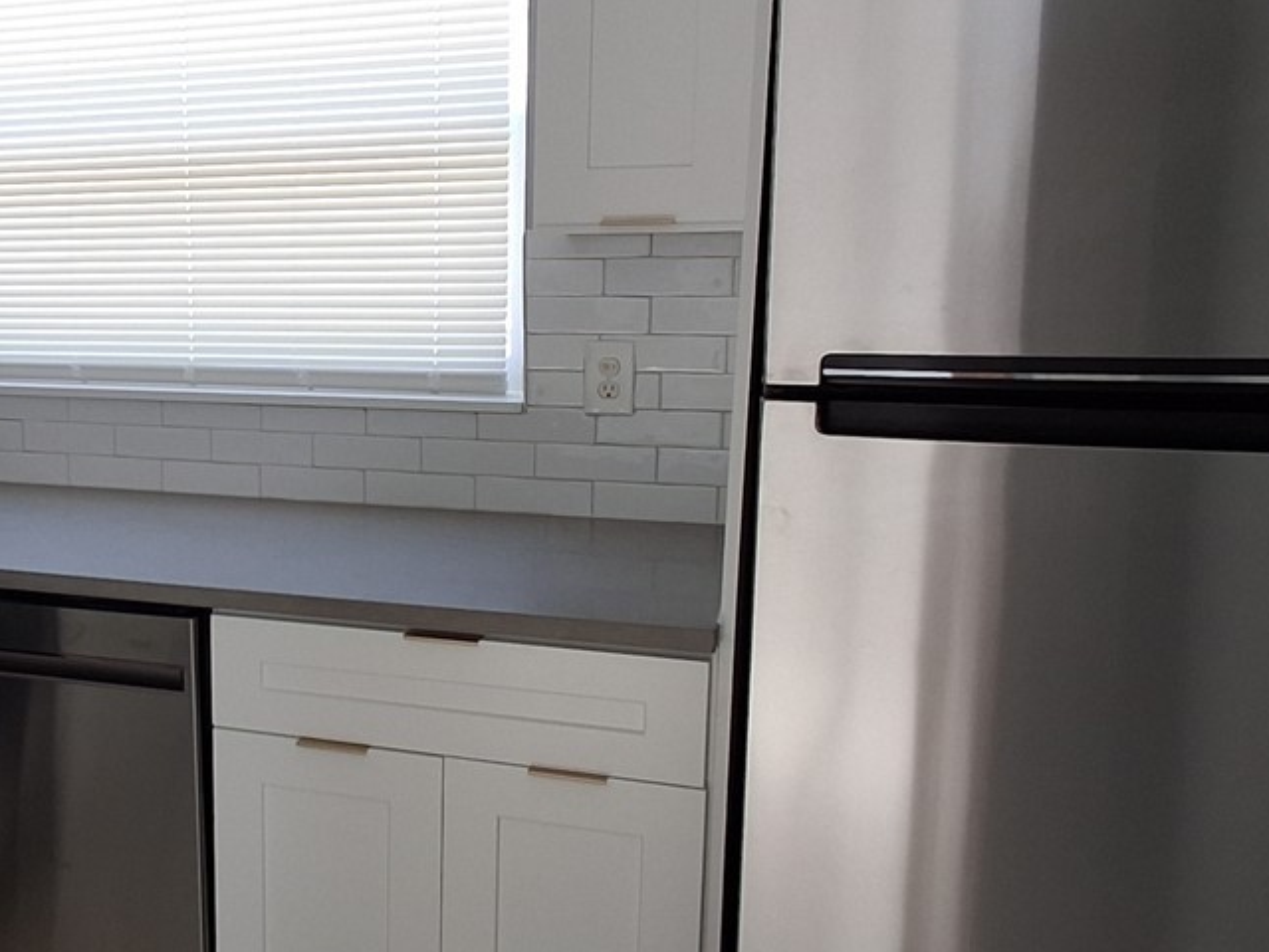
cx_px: 188
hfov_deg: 43.7
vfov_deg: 35.9
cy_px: 444
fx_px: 1466
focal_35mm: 40
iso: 40
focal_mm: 1.64
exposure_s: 1/60
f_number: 2.2
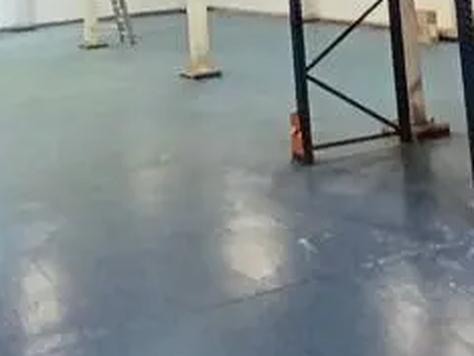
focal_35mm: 64
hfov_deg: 30.2
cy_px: -227
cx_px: 215
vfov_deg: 19.1
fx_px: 877
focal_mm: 1.65
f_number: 2.2
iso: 400
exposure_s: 1/33.3
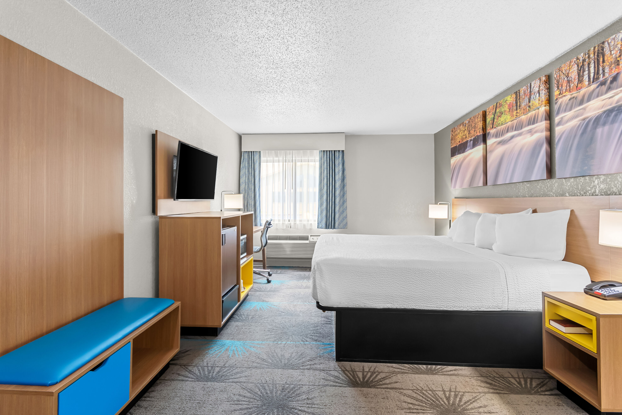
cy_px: 208
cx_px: 311
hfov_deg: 96.7
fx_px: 276
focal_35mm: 16
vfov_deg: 73.7
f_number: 9
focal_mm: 11
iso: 125
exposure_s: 1/1.25
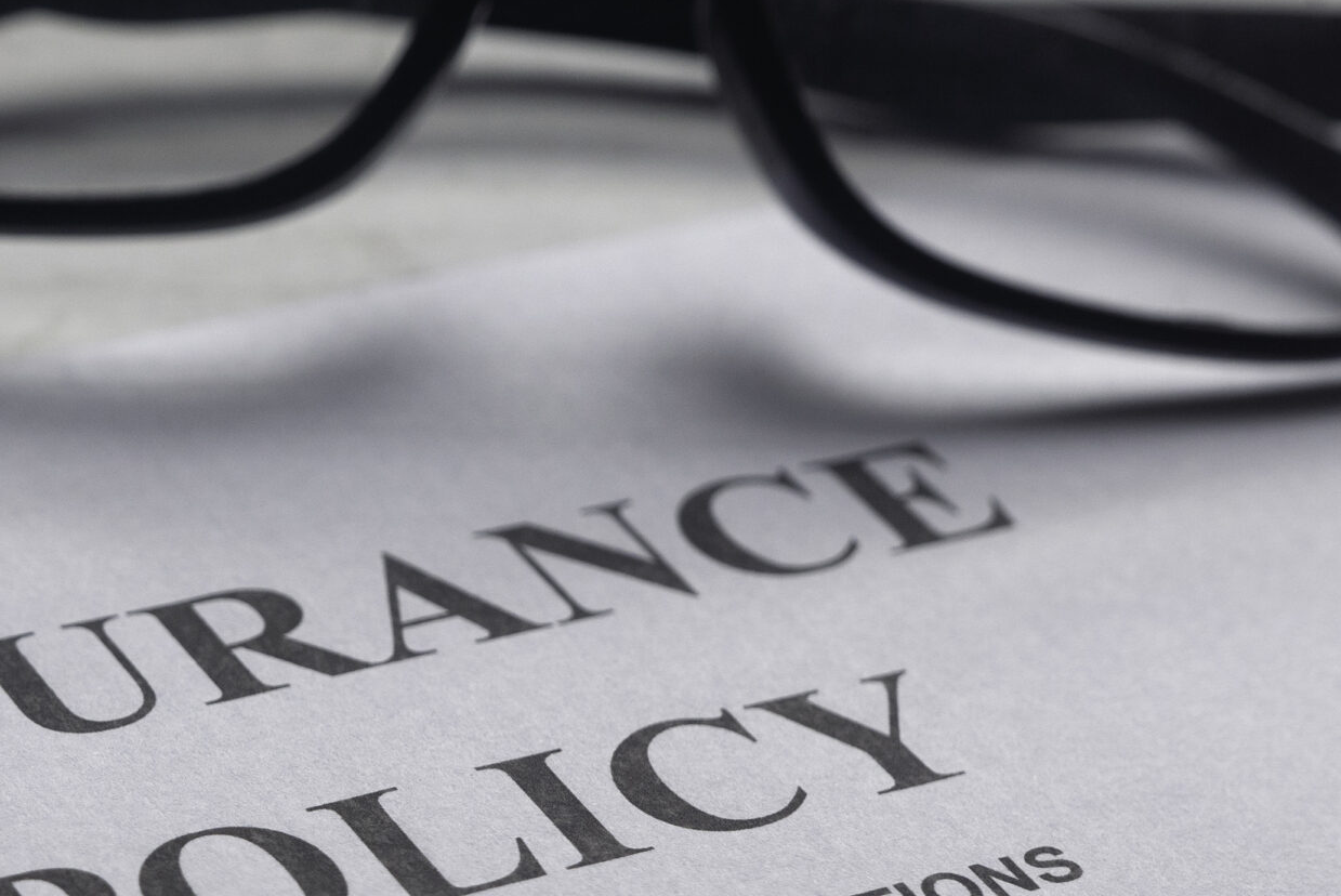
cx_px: 173
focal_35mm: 155
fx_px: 5778
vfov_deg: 8.8
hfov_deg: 13.1
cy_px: 722
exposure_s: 1/125
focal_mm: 34
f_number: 4
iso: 200
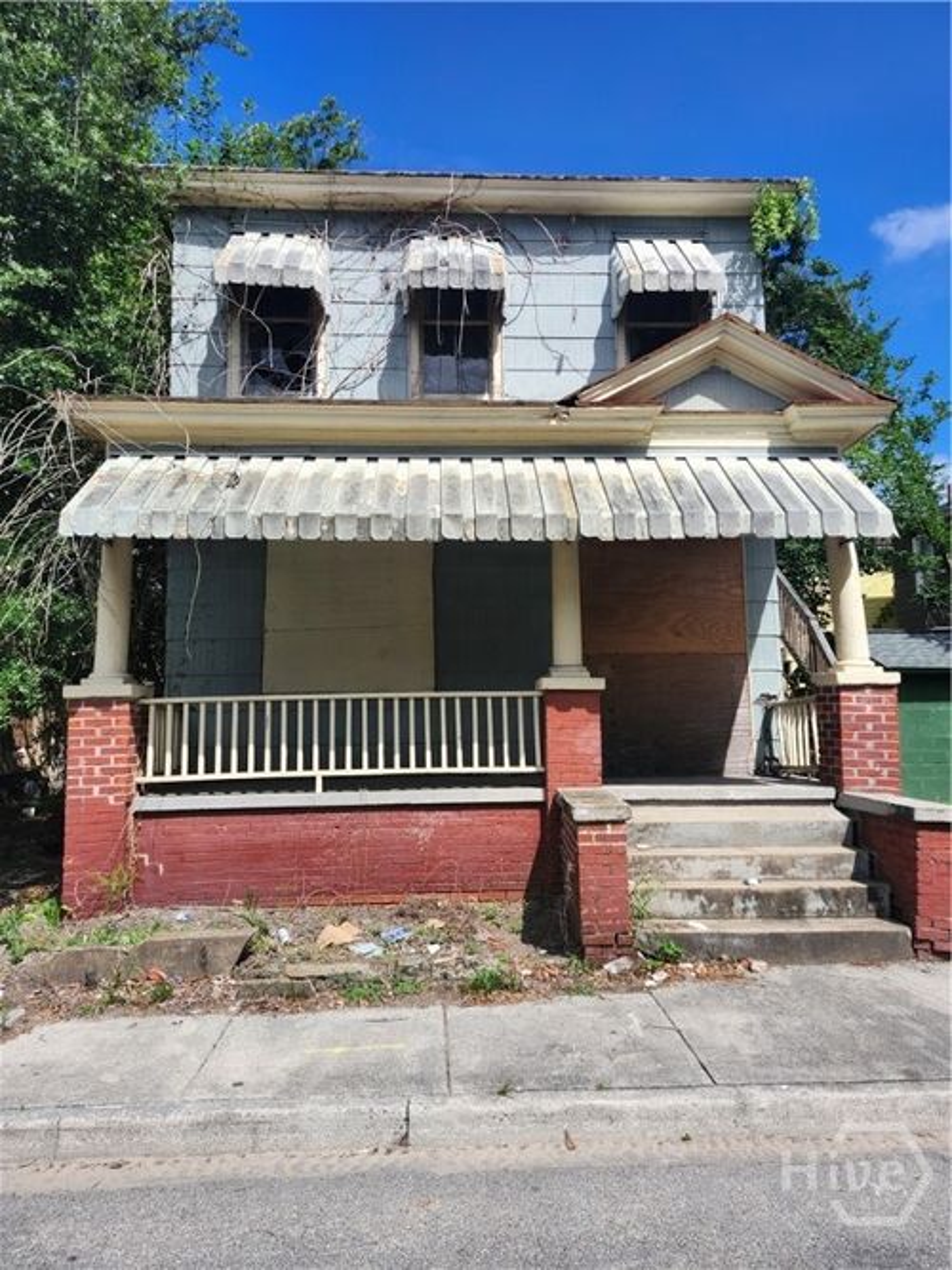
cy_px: 635
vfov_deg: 73.9
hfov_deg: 58.9
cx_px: 476
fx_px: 844
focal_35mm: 23
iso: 25
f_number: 1.8
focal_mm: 5.54
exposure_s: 1/1347
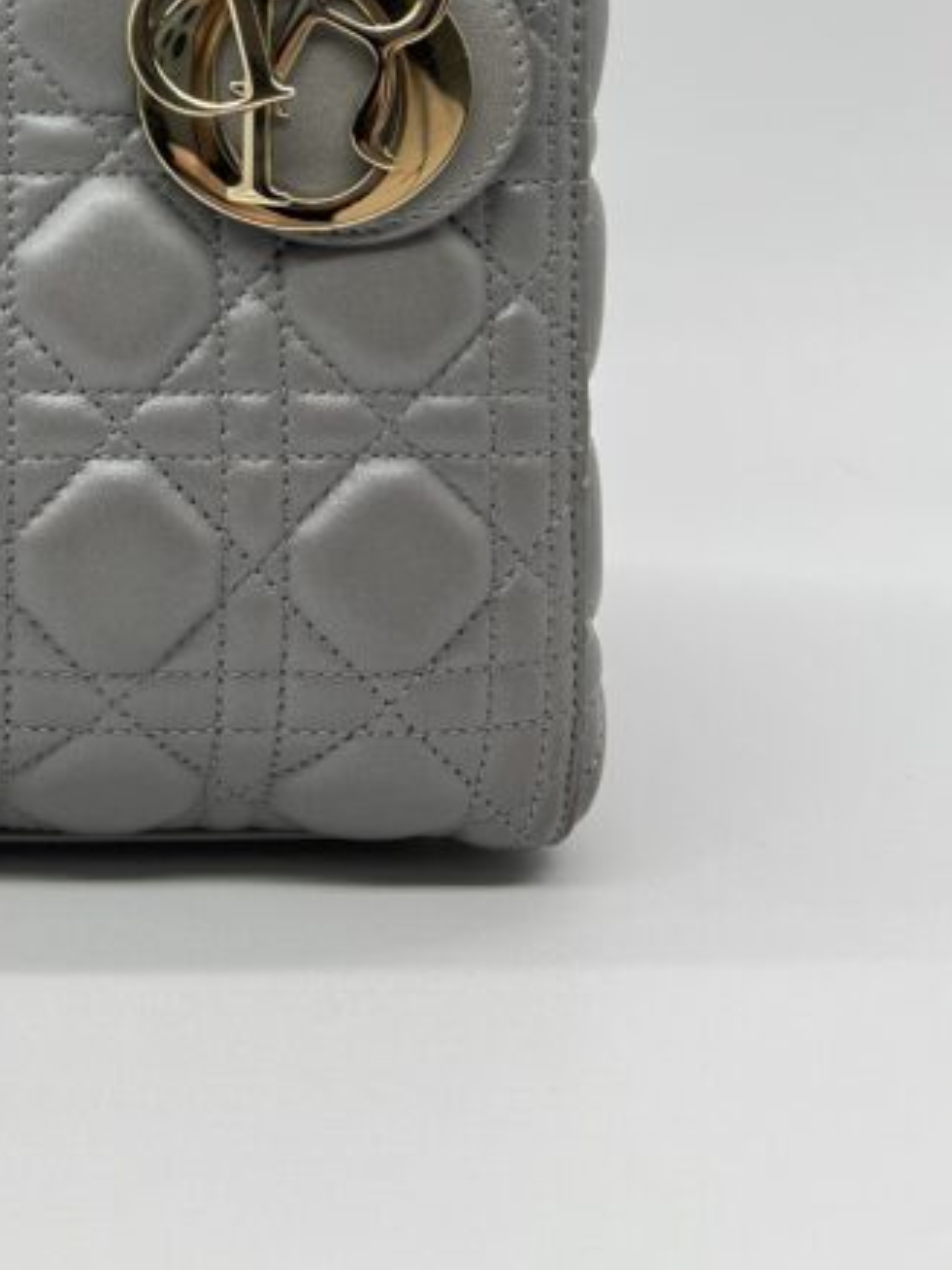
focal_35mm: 61
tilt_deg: -8.5
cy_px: -102
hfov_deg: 22.5
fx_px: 2237
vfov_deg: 28.9
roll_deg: -0.6
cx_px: -119
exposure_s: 1/150
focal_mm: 5.7
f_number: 1.5
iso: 32
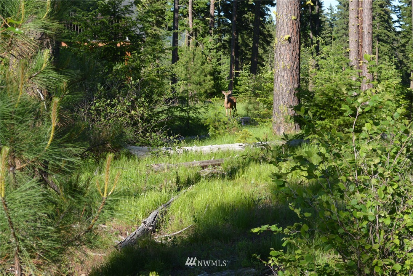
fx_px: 947
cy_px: 138
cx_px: 206
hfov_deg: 24.6
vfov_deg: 16.6
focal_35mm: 82
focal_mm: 55
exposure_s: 1/250
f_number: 8
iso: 200
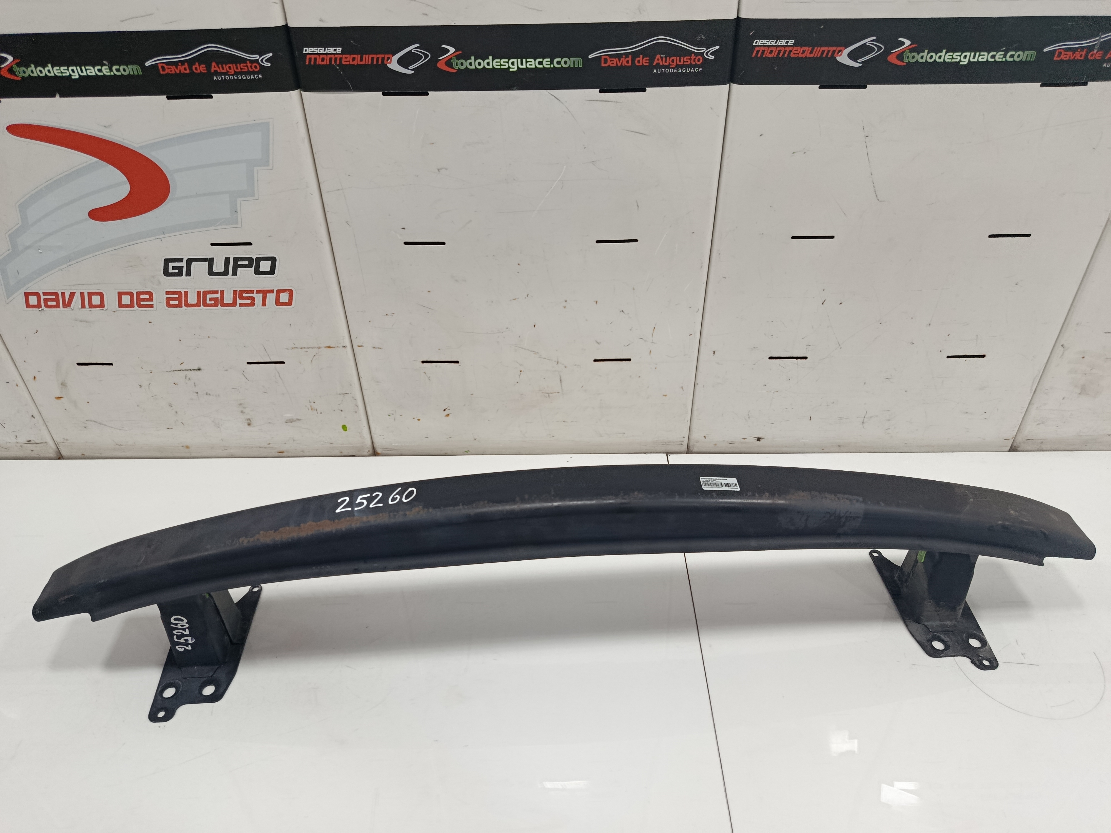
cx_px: 556
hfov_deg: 71.6
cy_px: 416
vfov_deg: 56.8
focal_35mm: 24
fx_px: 770
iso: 1123
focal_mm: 5.24
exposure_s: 1/100
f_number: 1.7
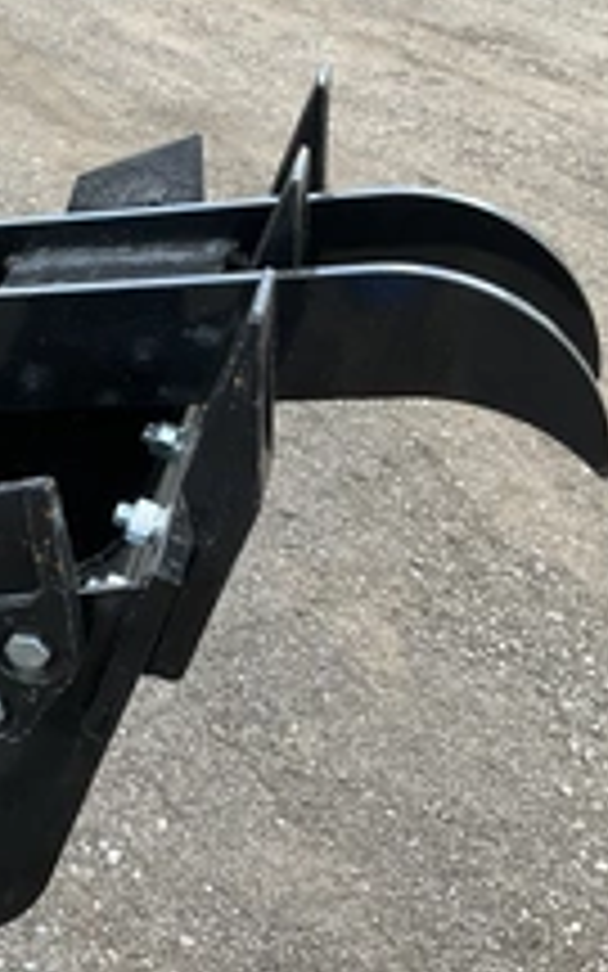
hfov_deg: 21.2
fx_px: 1511
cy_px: 428
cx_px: -117
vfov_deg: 35.6
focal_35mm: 57
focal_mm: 3
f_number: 1.8
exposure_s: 1/203
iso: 20
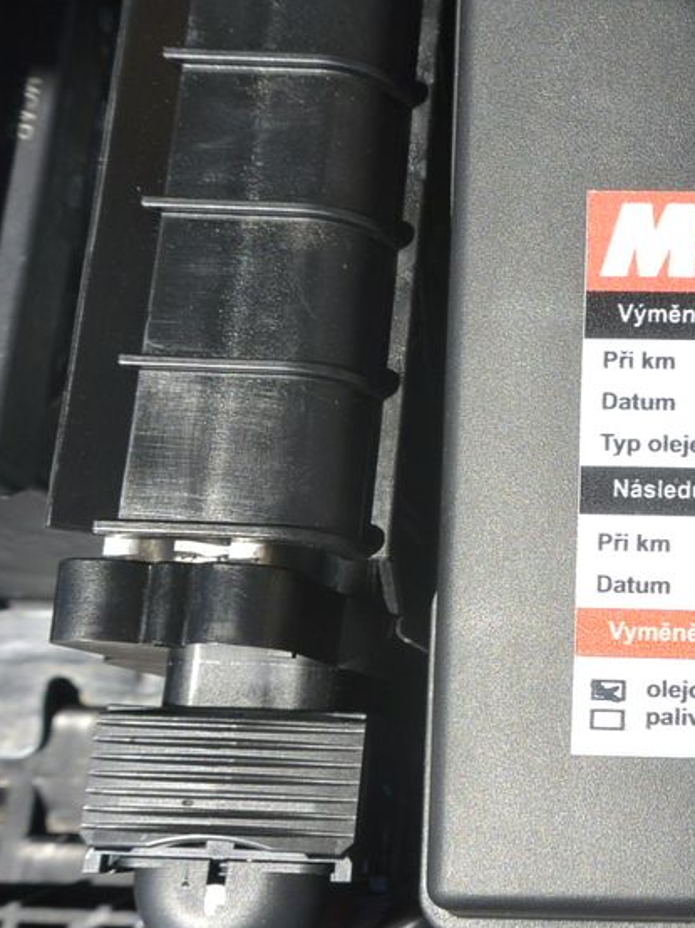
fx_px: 1286
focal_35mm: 48
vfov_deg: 39.6
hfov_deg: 27.6
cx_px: 769
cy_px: 540
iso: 160
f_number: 5
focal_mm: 10
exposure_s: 1/800
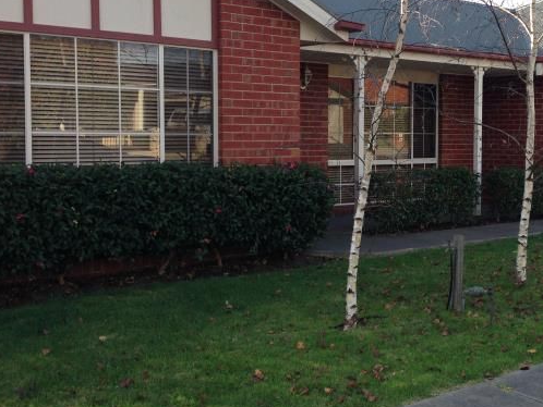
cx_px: 413
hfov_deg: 35.3
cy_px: 174
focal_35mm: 53
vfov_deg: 27.5
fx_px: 832
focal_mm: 4.12
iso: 50
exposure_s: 1/371
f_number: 2.4
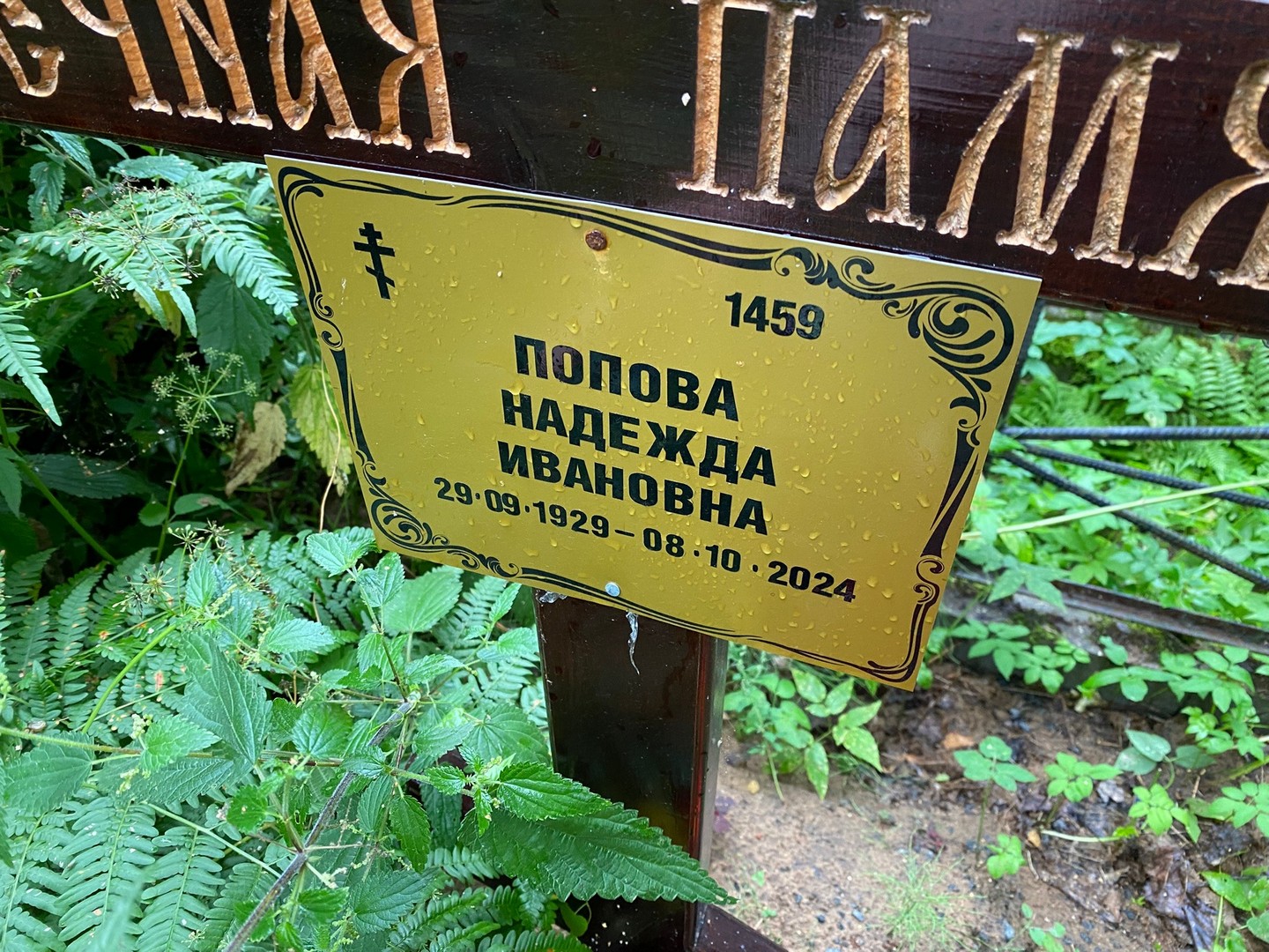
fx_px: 953
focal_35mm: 26
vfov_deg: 53.1
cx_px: 634
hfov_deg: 67.3
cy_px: 476
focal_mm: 4.25
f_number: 1.8
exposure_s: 1/60
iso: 160
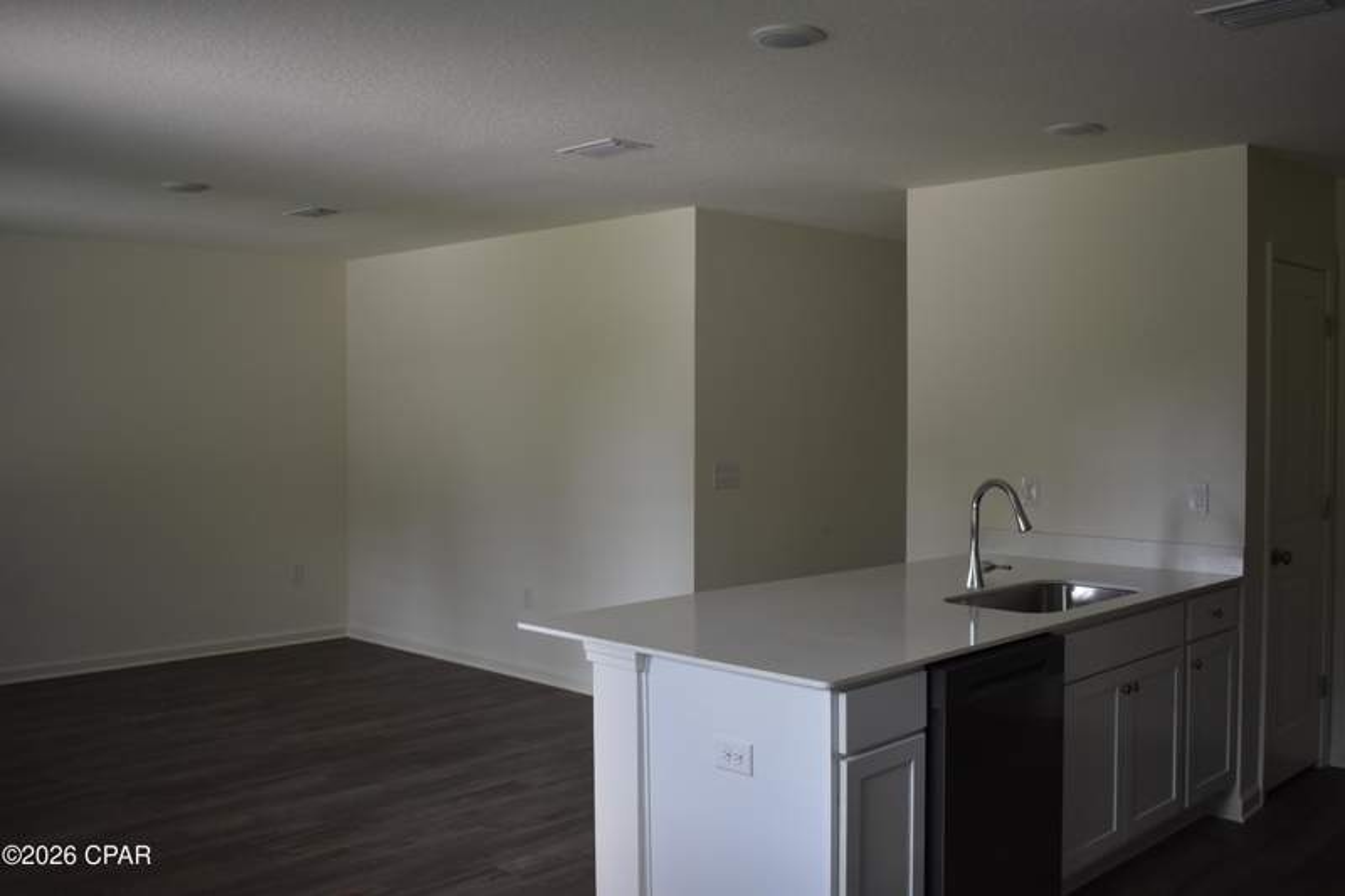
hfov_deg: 57.2
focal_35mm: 33
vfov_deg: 40.0
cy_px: 448
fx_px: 1233
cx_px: 672
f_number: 4
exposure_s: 1/60
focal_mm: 22
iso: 400
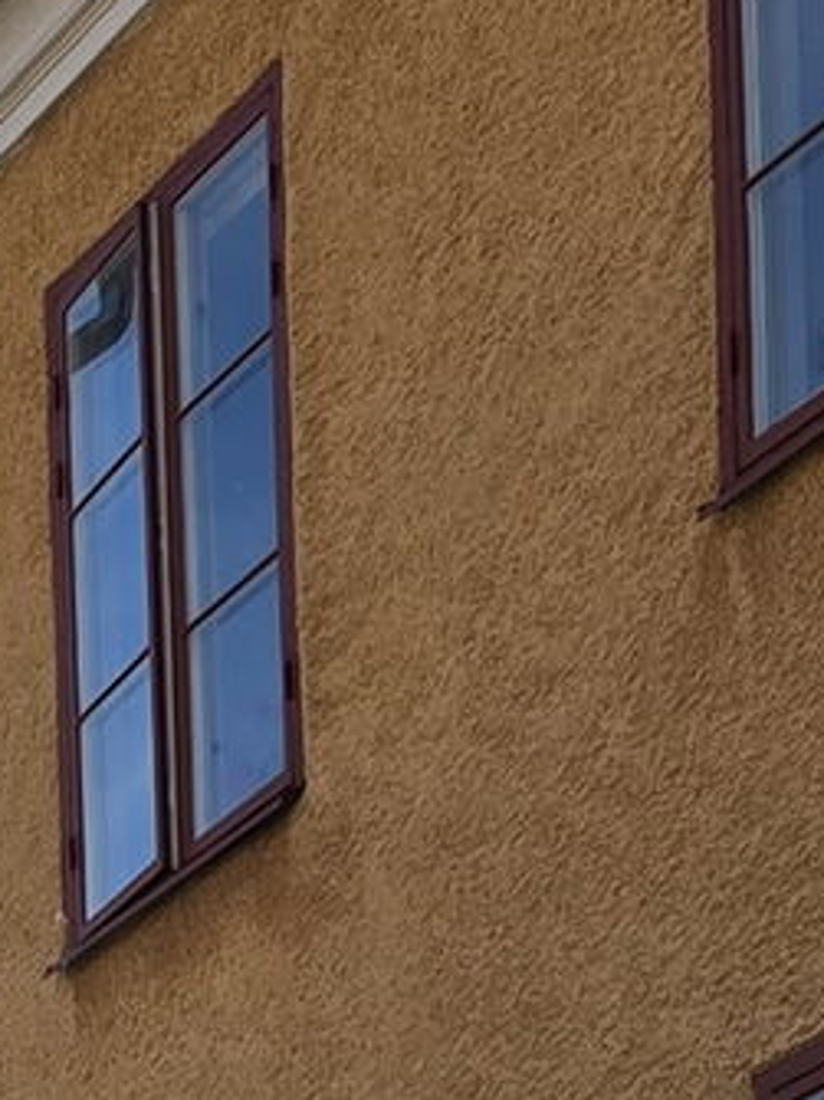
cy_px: 2630
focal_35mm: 176
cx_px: -2042
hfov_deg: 7.1
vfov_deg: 9.9
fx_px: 5590
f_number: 1.7
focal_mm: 6.3
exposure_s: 1/681
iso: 12
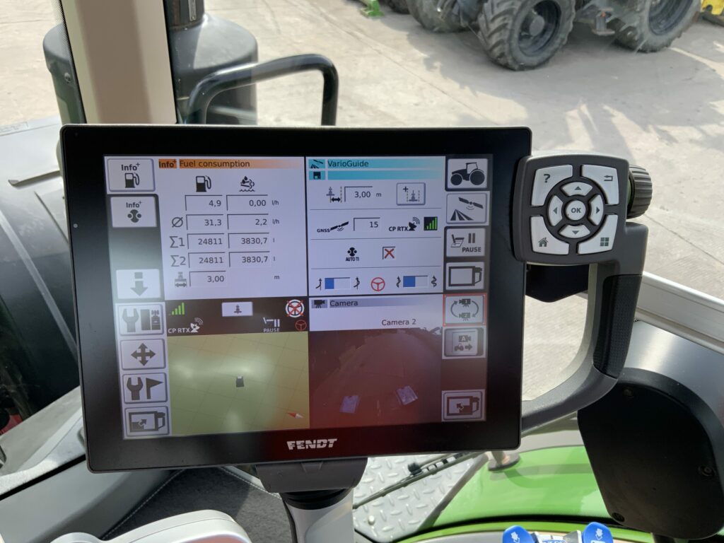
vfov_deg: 48.2
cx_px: 362
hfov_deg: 61.7
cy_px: 272
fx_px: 607
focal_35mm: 29
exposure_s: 1/322
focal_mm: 3
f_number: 1.8
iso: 16
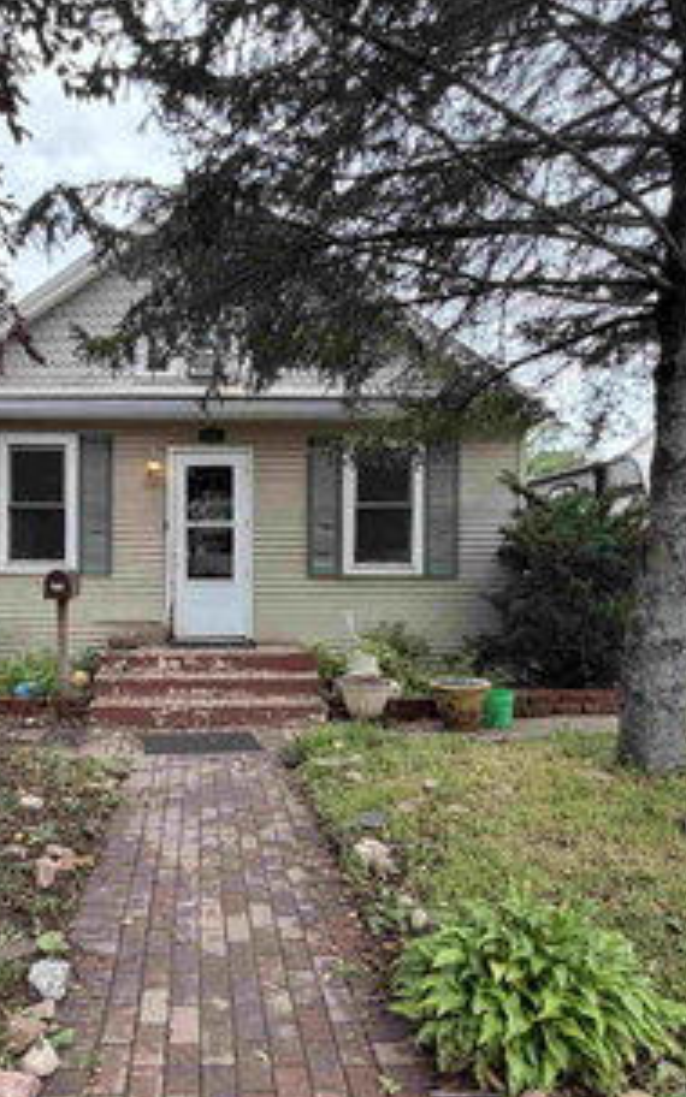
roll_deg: +0.0
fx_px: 748
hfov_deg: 48.0
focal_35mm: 25
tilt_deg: -1.4
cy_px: 603
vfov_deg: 72.4
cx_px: 202
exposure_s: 1/191
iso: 50
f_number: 2.2
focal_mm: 2.22
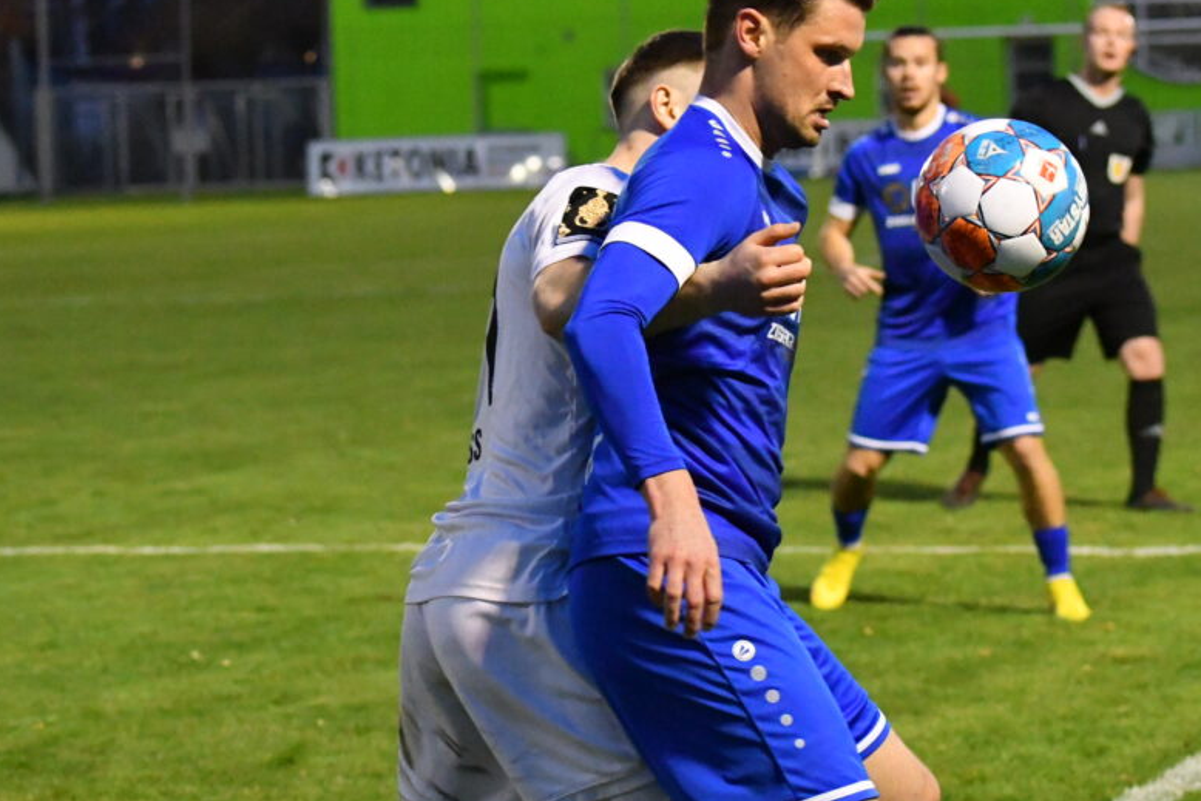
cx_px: 695
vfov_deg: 7.4
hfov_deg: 11.1
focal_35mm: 185
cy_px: 411
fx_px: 6173
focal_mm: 80
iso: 9000
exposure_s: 1/500
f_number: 4.5
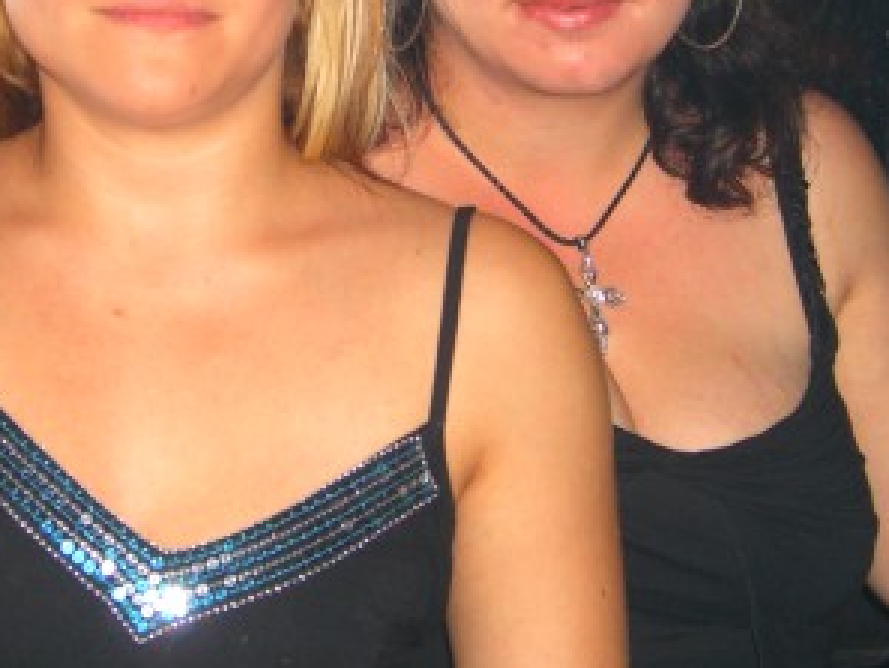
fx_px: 2389
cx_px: 356
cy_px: 177
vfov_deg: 15.8
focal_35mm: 93
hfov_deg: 21.0
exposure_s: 1/60
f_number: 3.1
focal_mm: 9.5
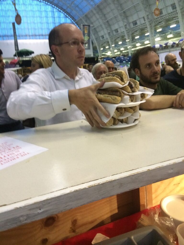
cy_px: 122
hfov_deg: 46.8
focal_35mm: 30
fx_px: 213
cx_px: 92
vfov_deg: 60.0
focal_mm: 4.12
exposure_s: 1/30
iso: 250
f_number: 2.2
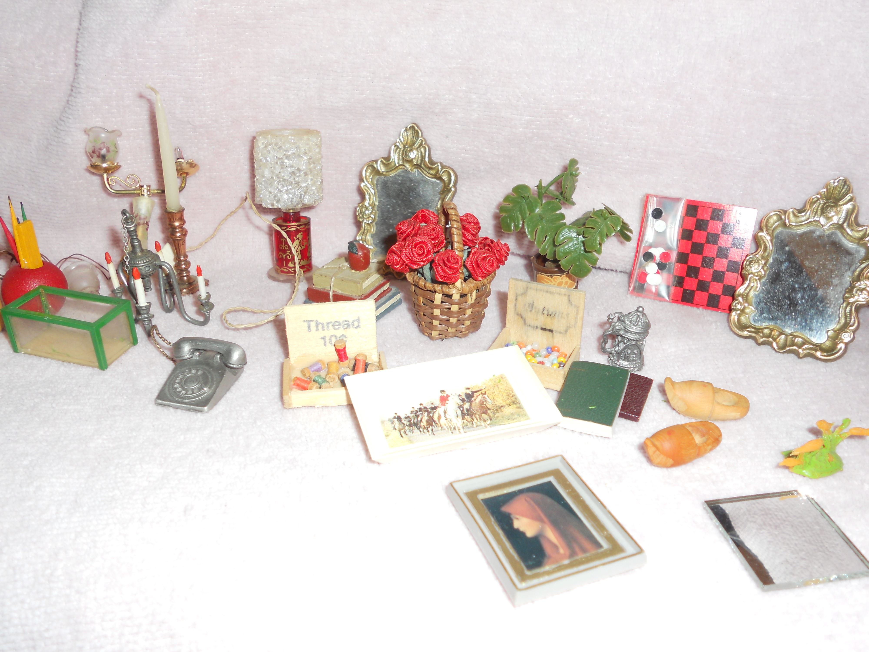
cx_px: 434
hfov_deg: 56.8
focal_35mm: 32
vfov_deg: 44.2
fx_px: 803
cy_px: 326
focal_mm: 5.8
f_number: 3.5
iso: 80
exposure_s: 1/25
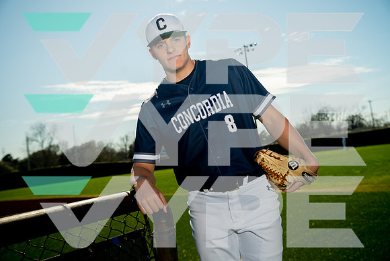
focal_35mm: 41
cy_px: 130
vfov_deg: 32.6
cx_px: 195
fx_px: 444
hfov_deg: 47.4
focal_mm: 41
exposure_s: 1/250
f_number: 4.5
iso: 100
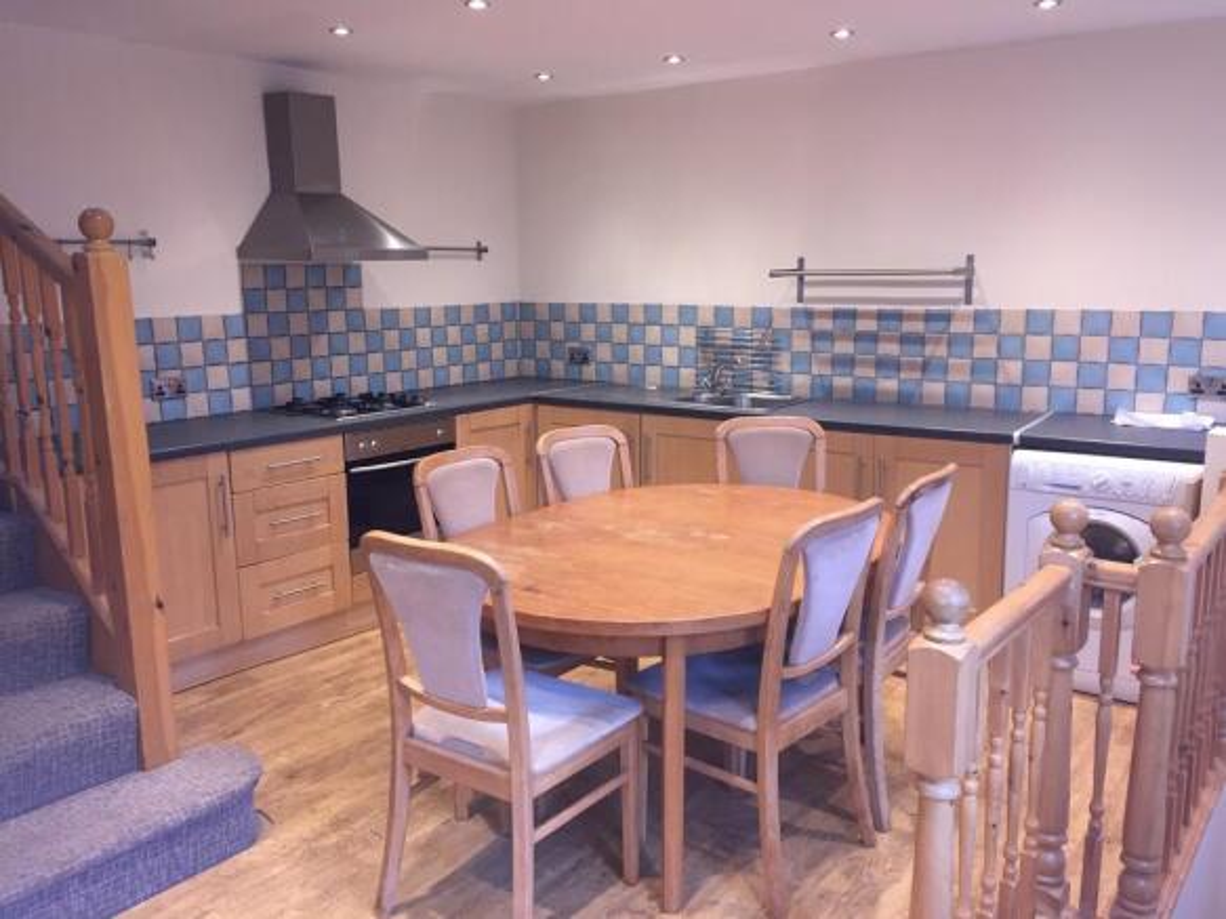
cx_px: 613
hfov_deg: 61.7
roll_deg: +1.4
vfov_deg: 48.2
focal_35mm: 29
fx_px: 1027
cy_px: 460
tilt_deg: -9.9
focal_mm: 4.15
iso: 100
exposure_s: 1/33
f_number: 2.2
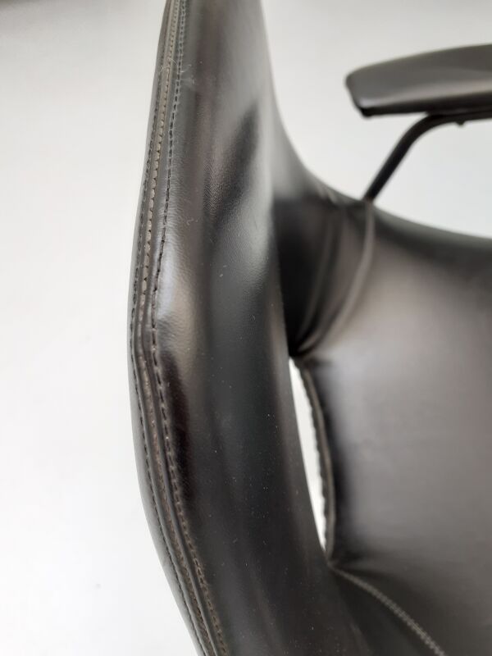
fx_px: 512
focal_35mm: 27
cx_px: 246
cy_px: 328
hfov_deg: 51.4
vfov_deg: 65.3
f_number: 1.9
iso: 40
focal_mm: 3.6
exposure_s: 1/50
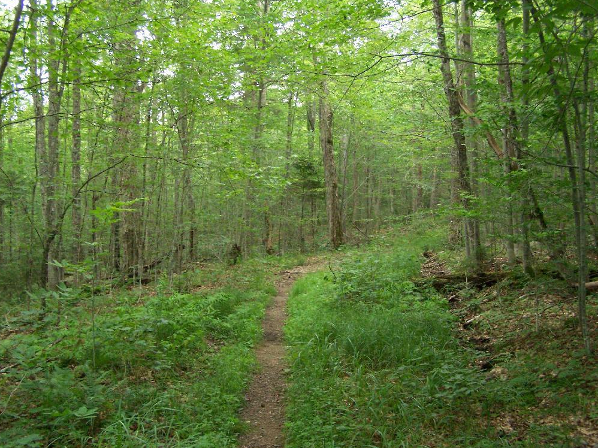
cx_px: 298
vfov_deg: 36.8
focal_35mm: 39
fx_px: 674
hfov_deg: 47.9
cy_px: 225
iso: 400
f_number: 2.8
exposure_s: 1/80
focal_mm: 6.3
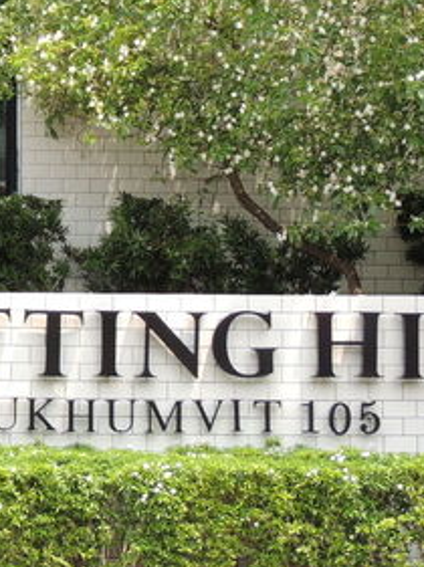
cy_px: 89
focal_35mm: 134
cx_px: -50
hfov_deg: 10.9
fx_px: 2193
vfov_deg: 14.6
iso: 100
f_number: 3.5
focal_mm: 8.3
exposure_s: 1/320
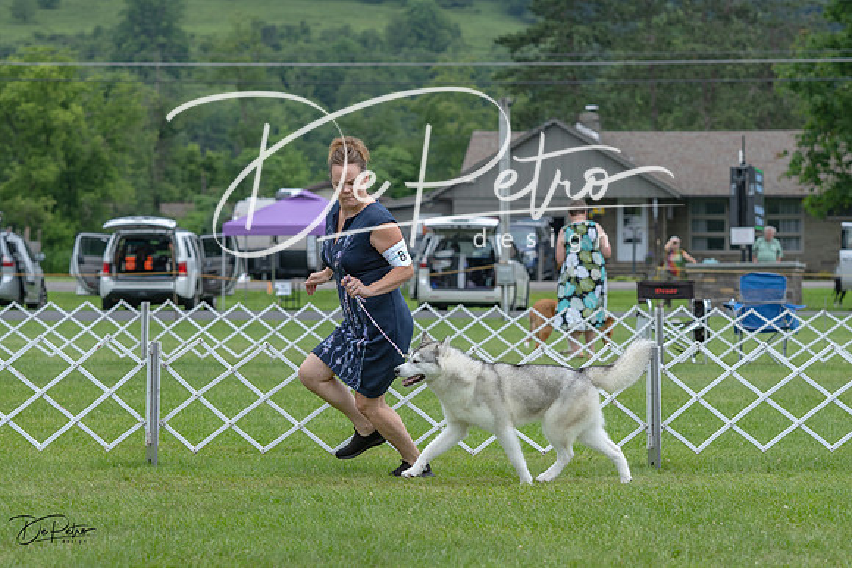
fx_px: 3551
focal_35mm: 150
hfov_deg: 13.7
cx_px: 426
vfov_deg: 9.2
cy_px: 284
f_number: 4.5
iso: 400
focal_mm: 100
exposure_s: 1/1250
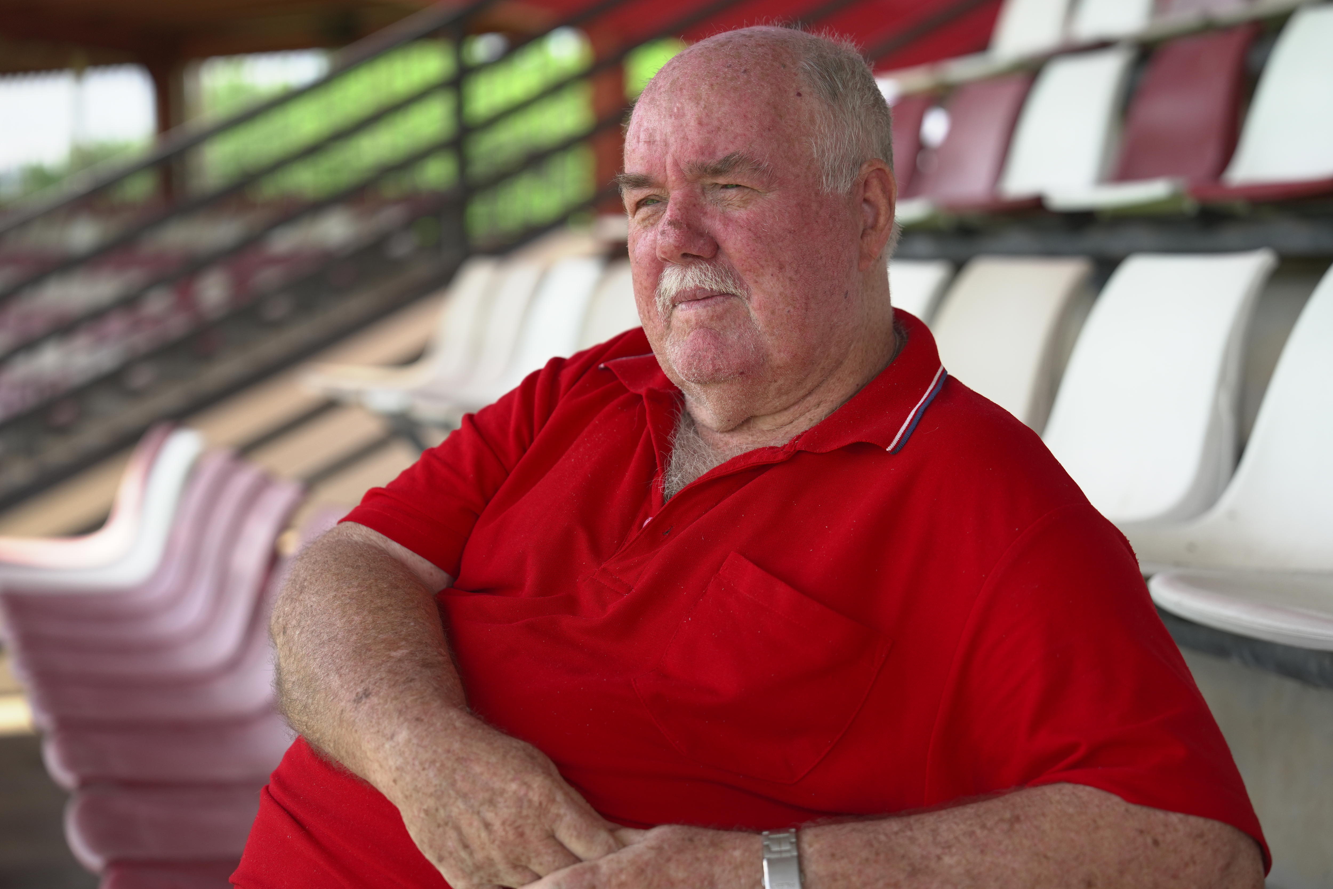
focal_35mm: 70
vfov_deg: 19.5
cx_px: 666
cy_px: 444
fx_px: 2592
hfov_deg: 28.8
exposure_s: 1/2000
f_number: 2.8
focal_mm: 70
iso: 400
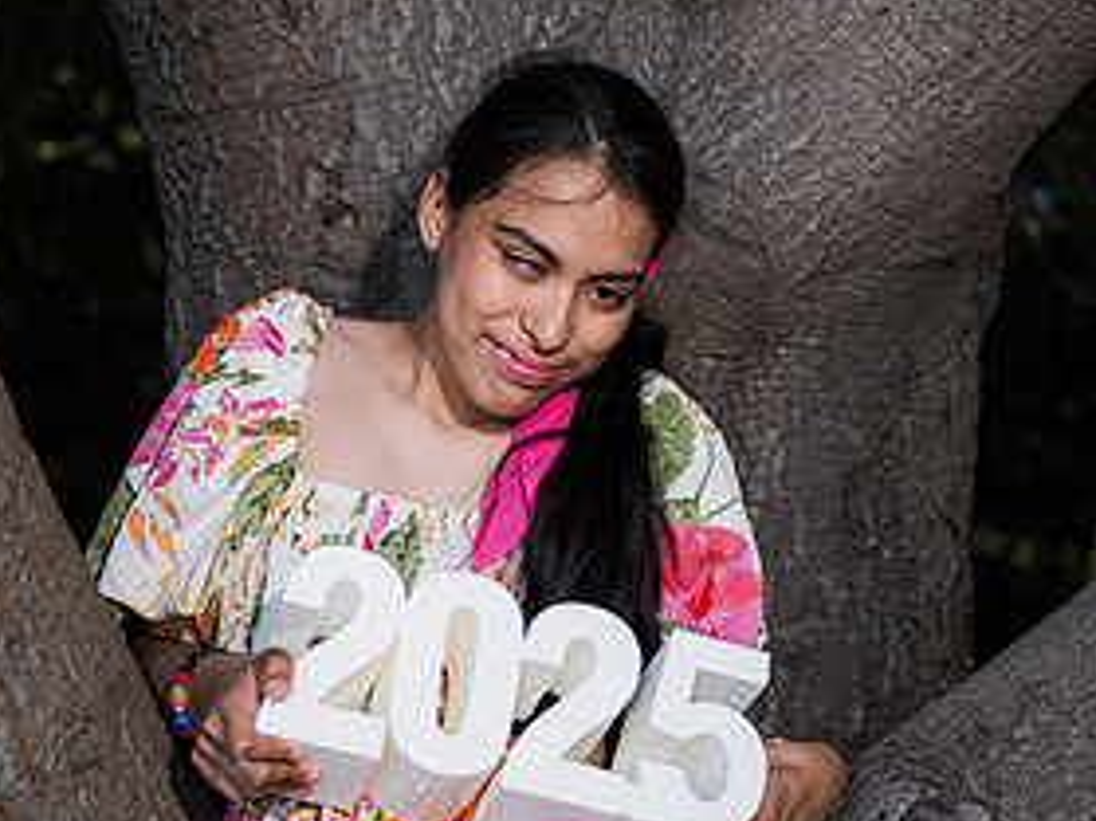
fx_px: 2310
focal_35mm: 73
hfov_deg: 26.7
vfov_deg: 20.1
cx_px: 562
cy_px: 302
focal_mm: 47
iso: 100
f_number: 2.8
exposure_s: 1/400
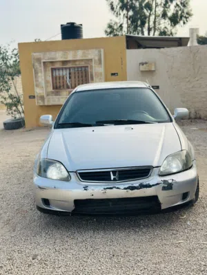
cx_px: 104
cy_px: 138
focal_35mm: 48
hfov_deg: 30.3
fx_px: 383
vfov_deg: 39.7
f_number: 1.78
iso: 80
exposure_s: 1/756
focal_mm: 6.86
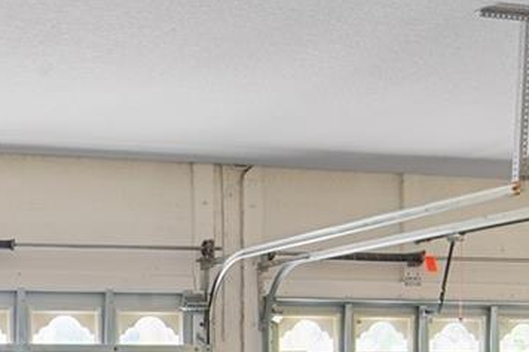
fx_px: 925
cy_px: 409
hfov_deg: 28.9
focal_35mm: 63
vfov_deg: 20.3
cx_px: -51
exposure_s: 2.5
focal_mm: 14
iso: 160
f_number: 11
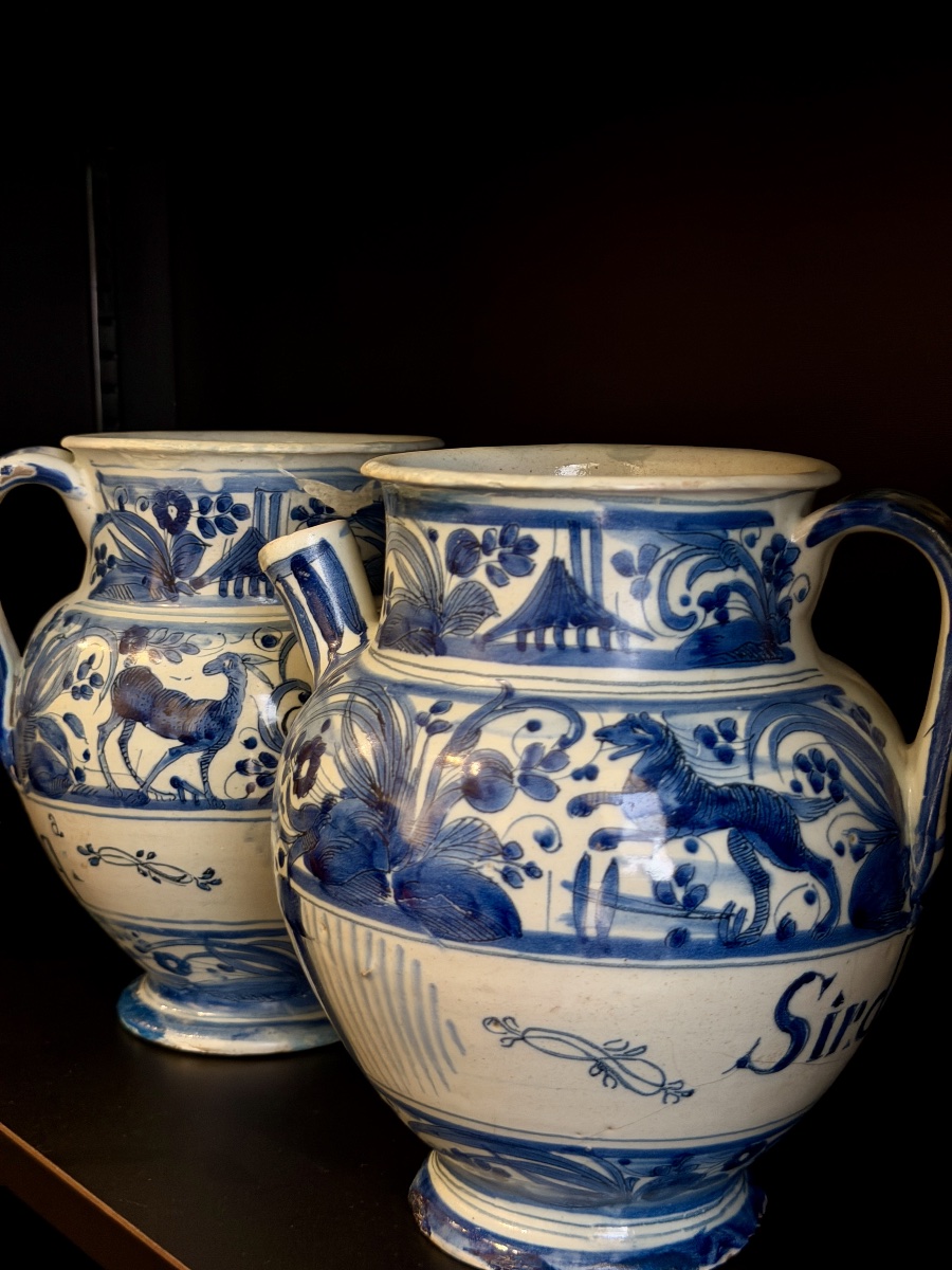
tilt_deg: -8.6
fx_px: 1760
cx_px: 476
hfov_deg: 30.3
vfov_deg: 39.7
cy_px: 635
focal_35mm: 48
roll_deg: -0.9
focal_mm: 6.76
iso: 80
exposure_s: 1/50
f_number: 1.78
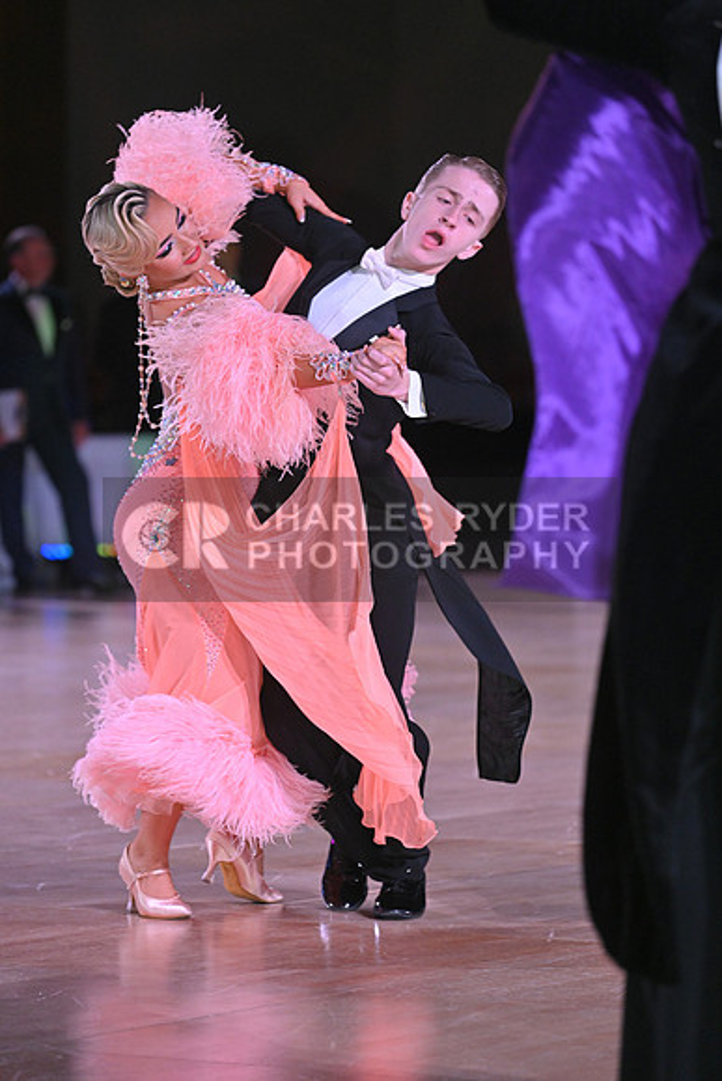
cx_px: 361
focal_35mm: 185
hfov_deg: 7.4
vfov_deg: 11.1
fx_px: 5562
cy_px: 540
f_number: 5
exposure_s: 1/400
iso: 3200
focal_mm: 185
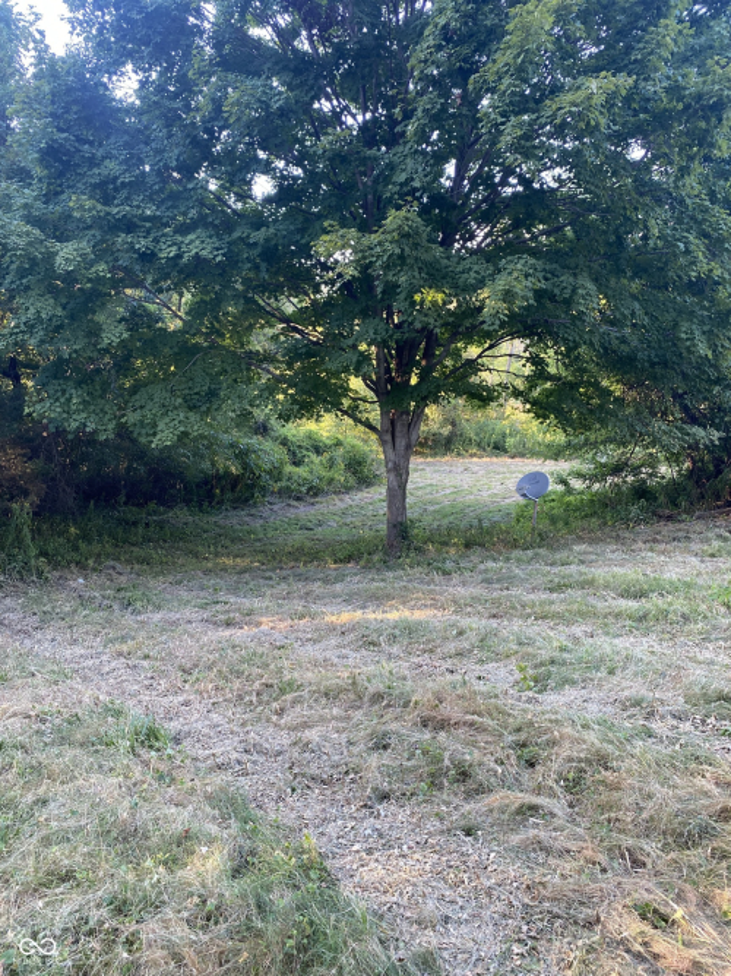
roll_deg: -1.8
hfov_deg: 53.0
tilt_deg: -10.9
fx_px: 732
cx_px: 366
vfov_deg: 67.3
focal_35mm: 26
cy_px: 488
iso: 125
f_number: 1.8
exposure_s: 1/121
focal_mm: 4.25
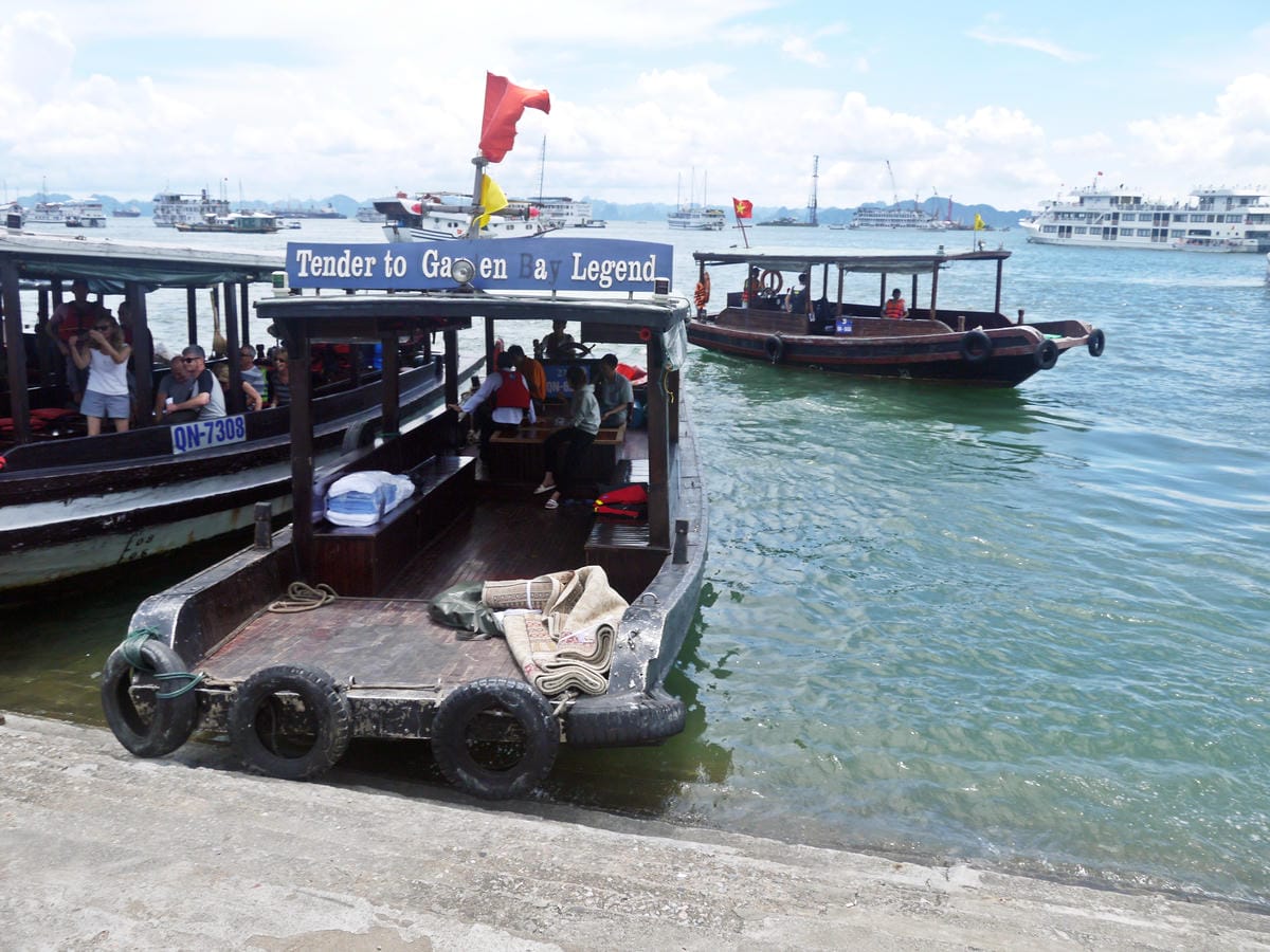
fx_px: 1027
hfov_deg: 63.4
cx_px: 635
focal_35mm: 28
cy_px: 476
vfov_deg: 49.7
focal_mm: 14
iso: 160
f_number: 7.1
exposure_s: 1/400
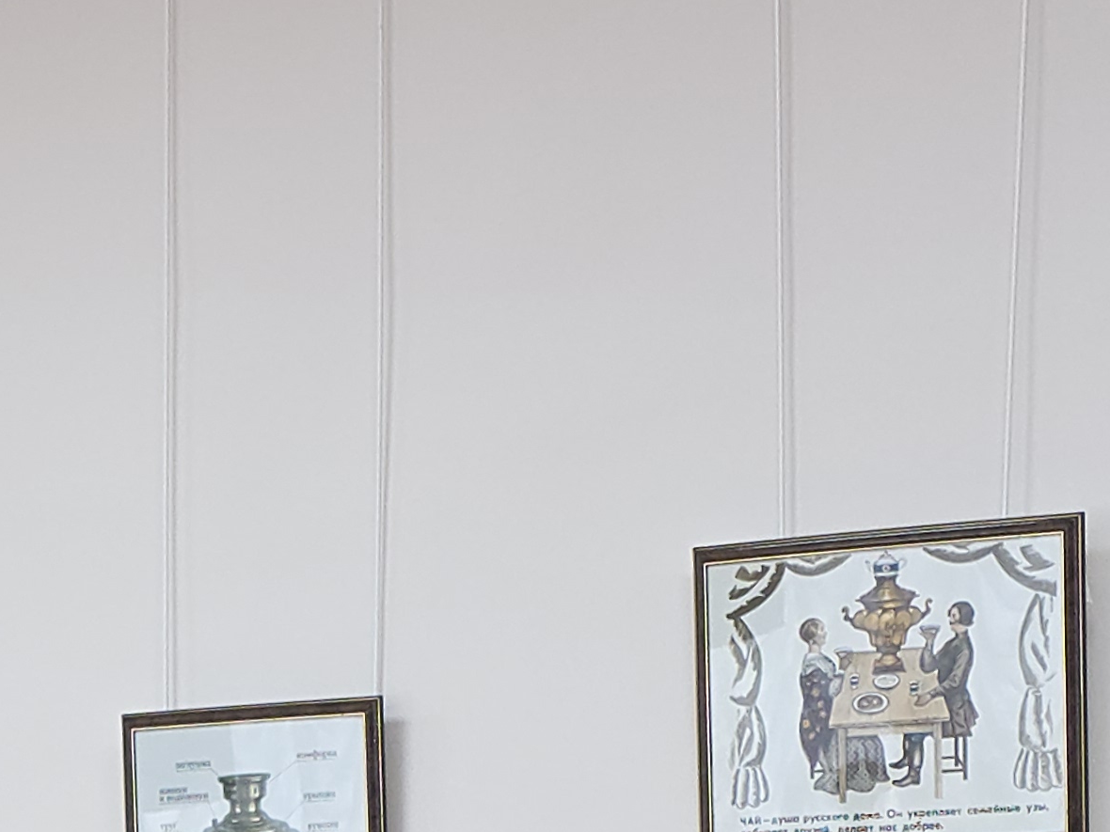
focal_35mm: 159
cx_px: -643
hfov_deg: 11.8
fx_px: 5099
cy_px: 1711
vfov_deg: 8.8
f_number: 1.7
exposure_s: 1/50
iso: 40
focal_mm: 6.3
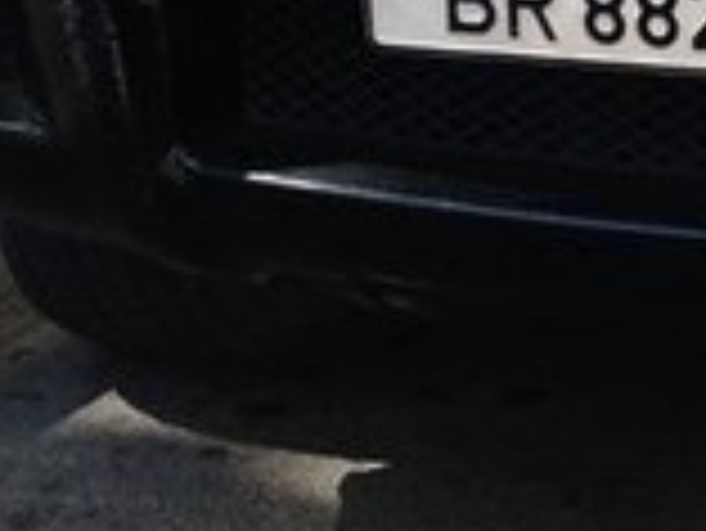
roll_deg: +1.0
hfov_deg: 13.8
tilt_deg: -8.2
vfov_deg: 10.3
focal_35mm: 139
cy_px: -250
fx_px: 2837
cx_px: 859
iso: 50
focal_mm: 4.12
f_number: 2.4
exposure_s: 1/240
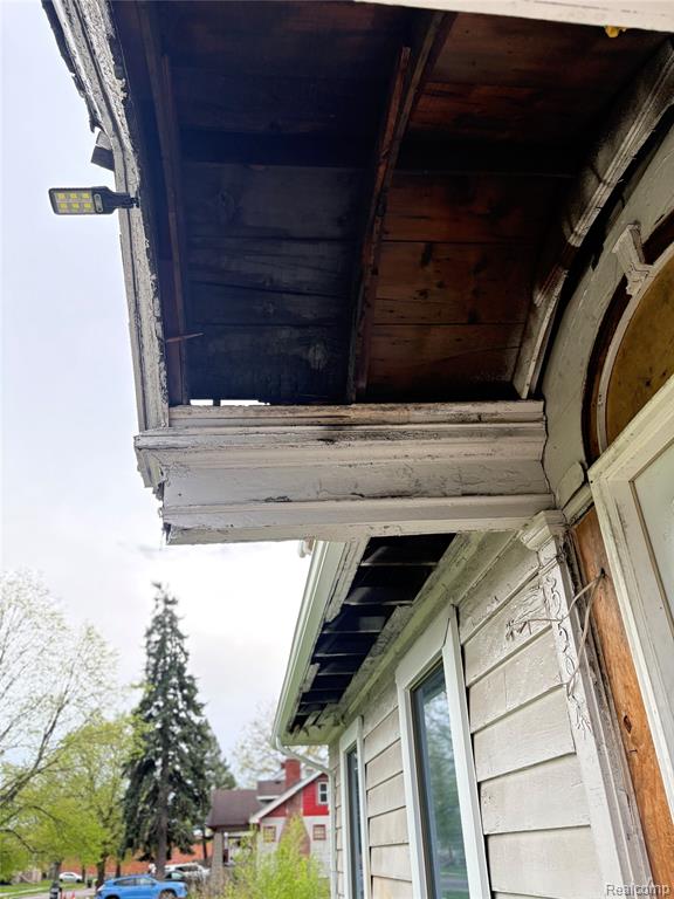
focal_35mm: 26
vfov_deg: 67.3
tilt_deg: +30.4
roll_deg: +1.7
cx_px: 337
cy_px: 450
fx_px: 675
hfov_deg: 53.1
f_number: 1.6
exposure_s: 1/131
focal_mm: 5.96
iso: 125
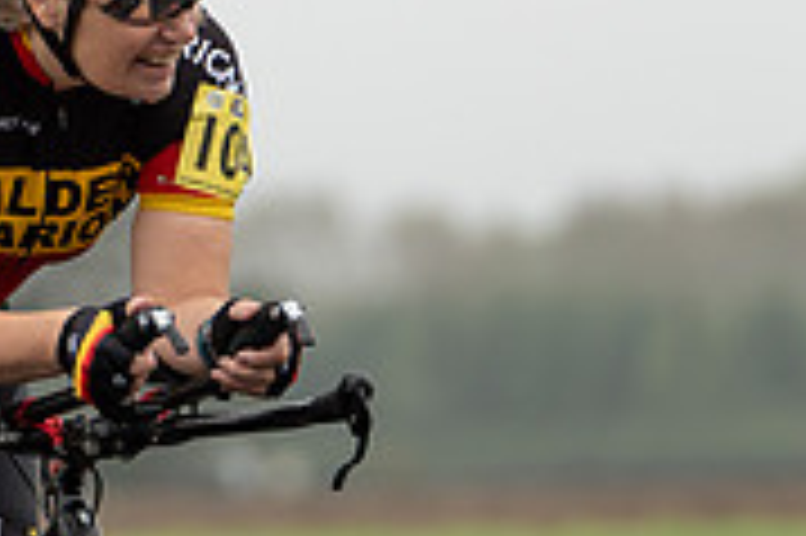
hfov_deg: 3.5
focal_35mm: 582
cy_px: 305
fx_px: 13018
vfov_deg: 2.4
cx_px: -27
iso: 200
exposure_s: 1/1000
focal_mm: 151
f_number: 2.8
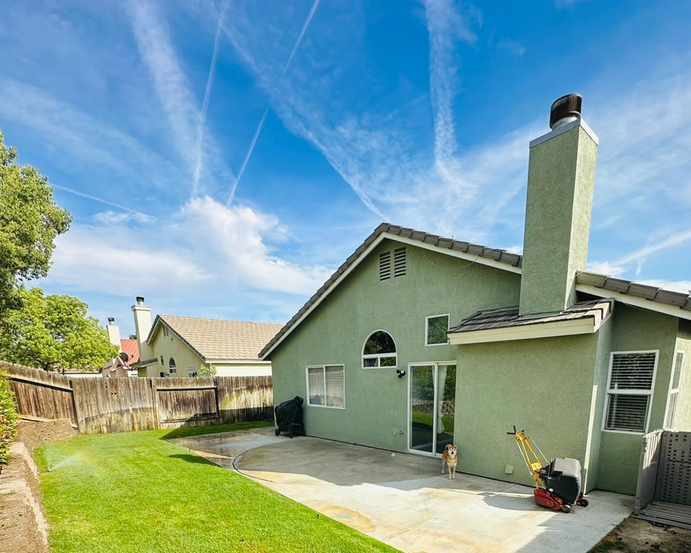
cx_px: 357
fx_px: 389
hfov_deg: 83.3
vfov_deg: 63.6
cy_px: 456
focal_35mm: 19
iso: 40
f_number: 2.2
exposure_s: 1/1453
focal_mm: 2.22
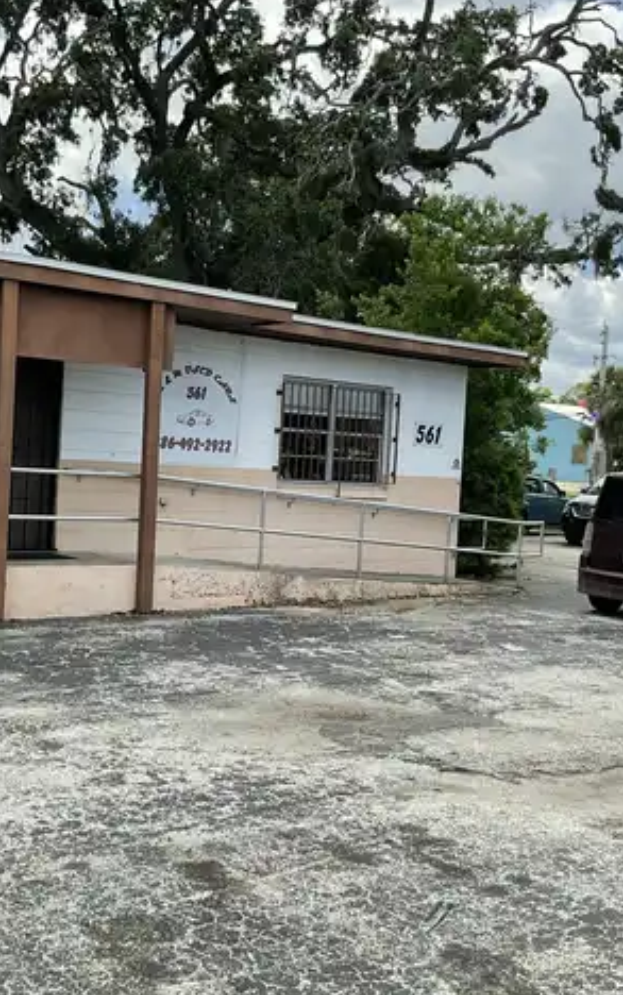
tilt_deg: -3.1
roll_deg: -3.3
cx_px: 200
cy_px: 498
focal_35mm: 42
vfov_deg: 47.2
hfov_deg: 30.3
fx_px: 1140
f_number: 1.8
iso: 16
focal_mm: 3
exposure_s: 1/1279
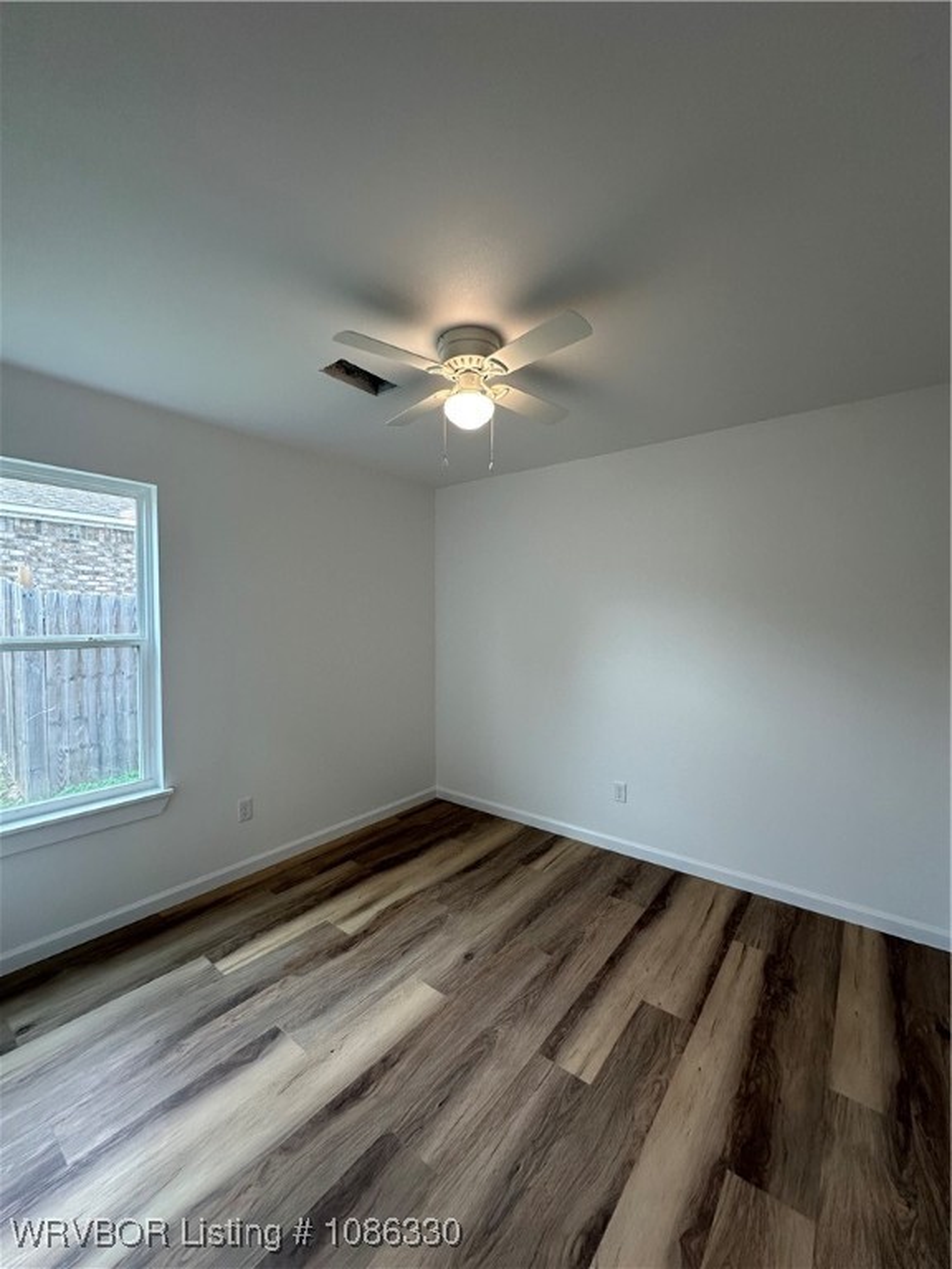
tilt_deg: -1.5
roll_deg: +0.3
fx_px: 513
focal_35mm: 14
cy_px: 634
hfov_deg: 85.7
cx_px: 476
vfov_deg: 102.1
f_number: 2.2
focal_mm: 2.22
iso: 160
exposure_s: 1/120
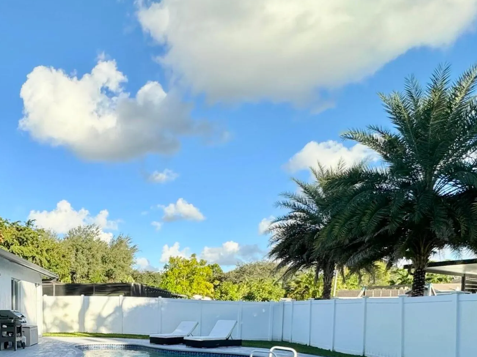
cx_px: 78
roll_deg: -0.2
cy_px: 343
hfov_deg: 53.4
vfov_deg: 40.7
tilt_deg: -5.3
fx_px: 427
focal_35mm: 31
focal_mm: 2.22
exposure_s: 1/868
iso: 40
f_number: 2.2
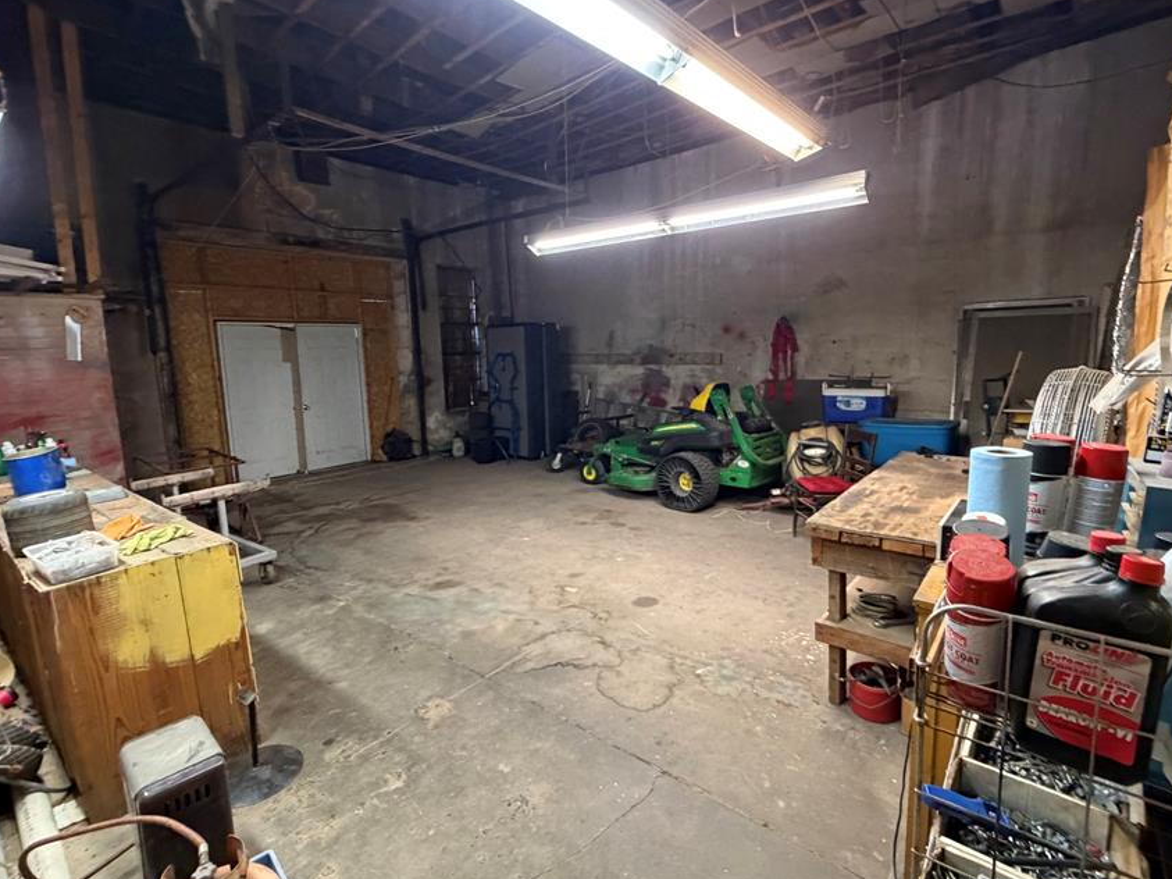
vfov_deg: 74.7
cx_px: 587
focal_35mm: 17
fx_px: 575
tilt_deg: -5.2
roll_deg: +2.4
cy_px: 428
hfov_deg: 91.0
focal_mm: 2.22
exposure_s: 1/60
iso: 640
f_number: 2.2
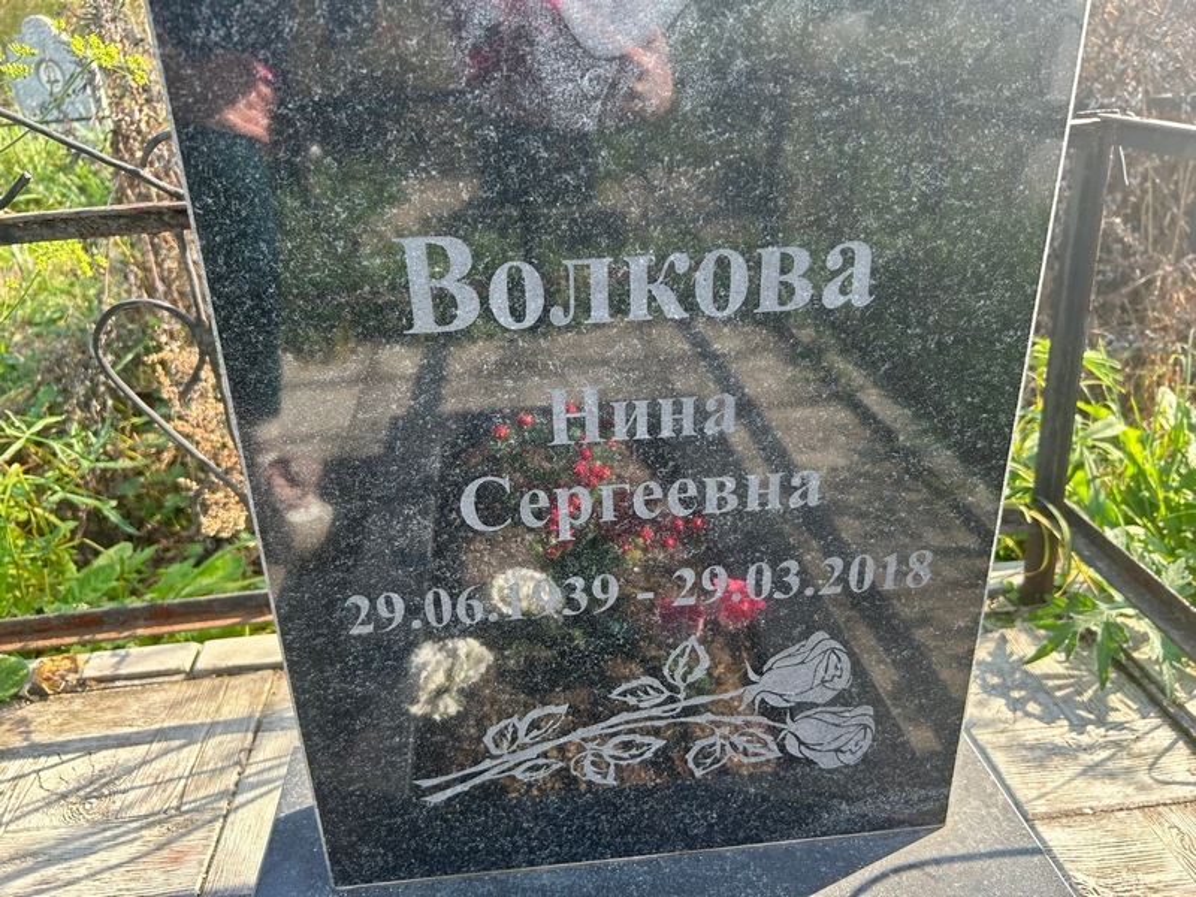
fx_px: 898
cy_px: 448
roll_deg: +2.0
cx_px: 598
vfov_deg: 53.1
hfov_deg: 67.3
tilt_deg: -29.6
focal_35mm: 26
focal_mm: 5.7
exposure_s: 1/454
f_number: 1.5
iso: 50
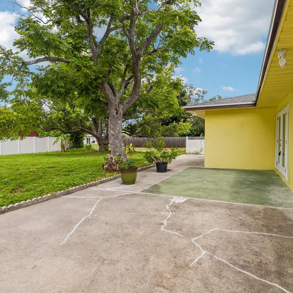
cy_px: 143
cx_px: 149
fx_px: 201
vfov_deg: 72.1
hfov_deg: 72.1
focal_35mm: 21
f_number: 8
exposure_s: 1/800
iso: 400
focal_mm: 16
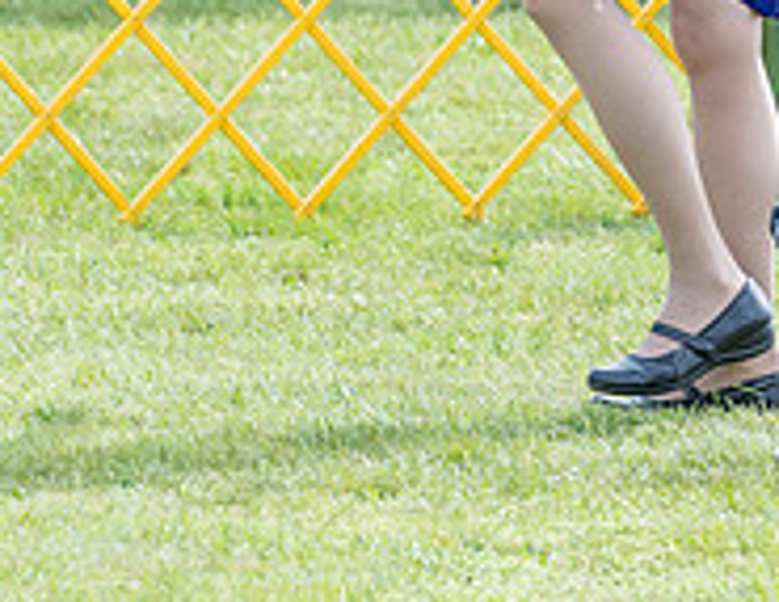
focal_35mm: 566
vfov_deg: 2.7
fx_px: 12879
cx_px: 787
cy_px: -143
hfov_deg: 3.5
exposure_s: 1/1250
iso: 640
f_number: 5.6
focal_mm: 164
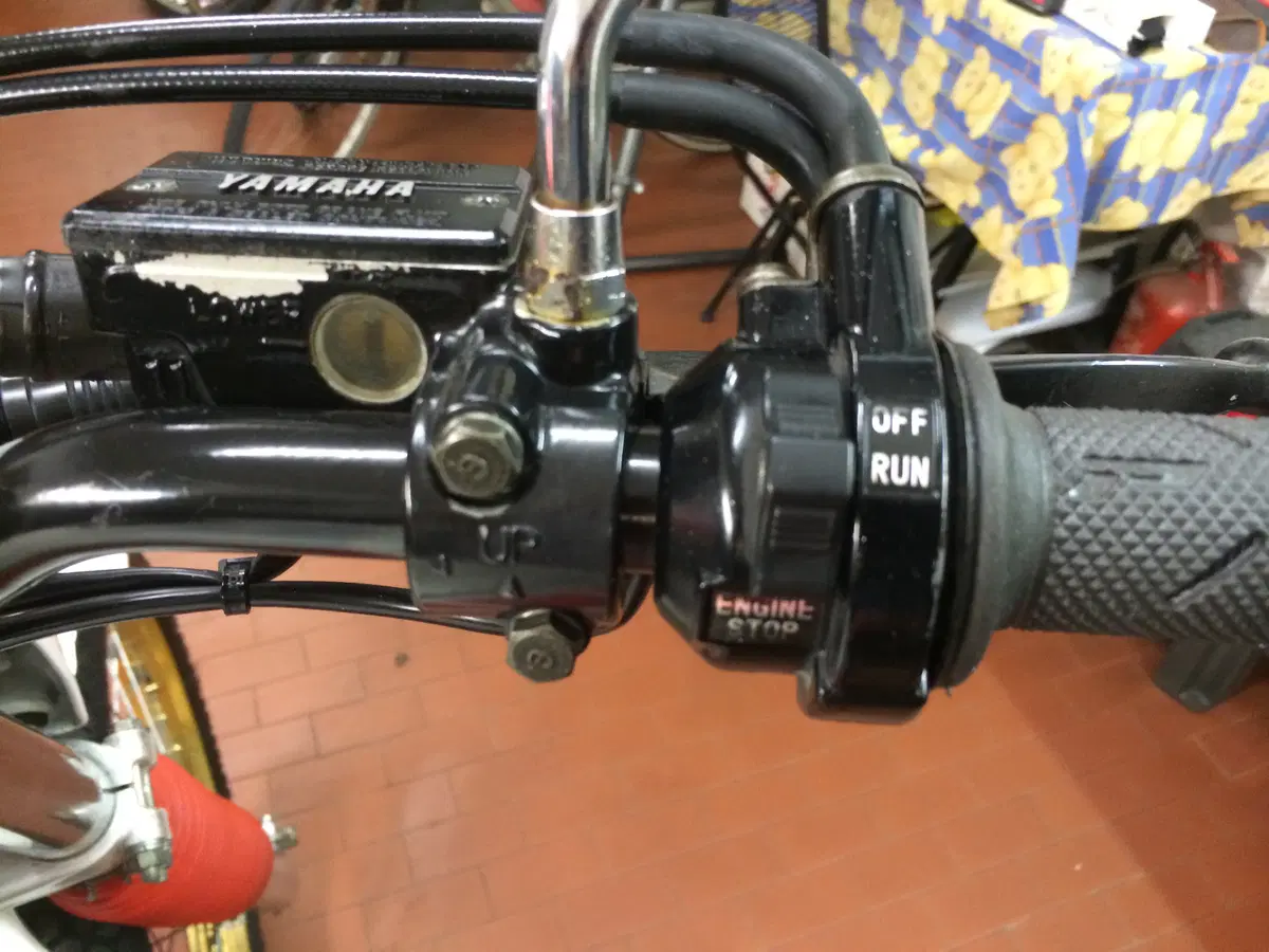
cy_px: 476
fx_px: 1100
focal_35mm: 30
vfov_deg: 46.8
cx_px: 634
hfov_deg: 60.0
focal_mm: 4.12
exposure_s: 1/17
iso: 320
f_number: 2.2
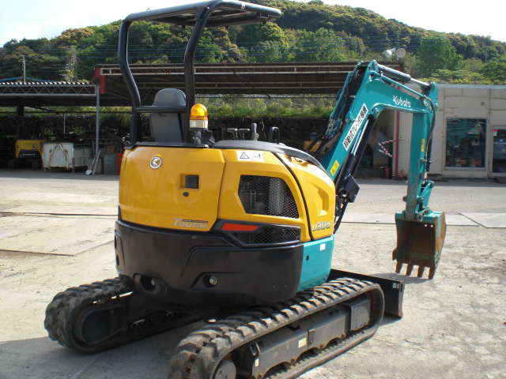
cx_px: 253
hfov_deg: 49.0
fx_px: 555
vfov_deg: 37.7
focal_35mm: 38
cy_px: 190
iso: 64
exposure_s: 1/200
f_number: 5.6
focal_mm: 6.3
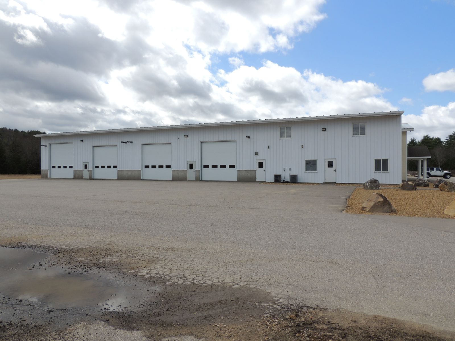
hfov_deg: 71.6
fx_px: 315
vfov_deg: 56.8
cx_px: 228
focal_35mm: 24
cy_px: 170
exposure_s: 1/1000
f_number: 4.2
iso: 100
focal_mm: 4.3
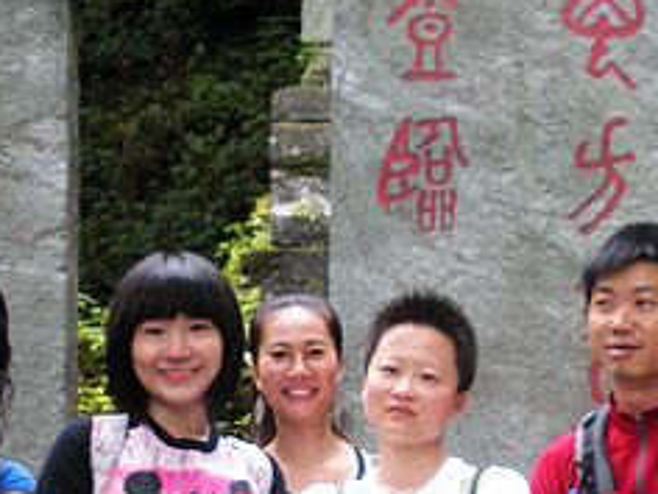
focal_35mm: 109
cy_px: 426
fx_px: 2072
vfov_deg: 13.5
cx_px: 385
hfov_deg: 18.0
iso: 192
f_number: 3.5
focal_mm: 6.3
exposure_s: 1/64.5
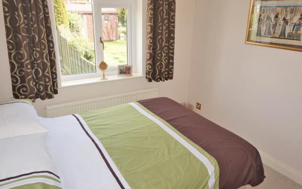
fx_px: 230
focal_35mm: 28
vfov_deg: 44.5
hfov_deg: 66.5
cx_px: 150
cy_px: 99
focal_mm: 18
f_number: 4
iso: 320
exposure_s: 1/160
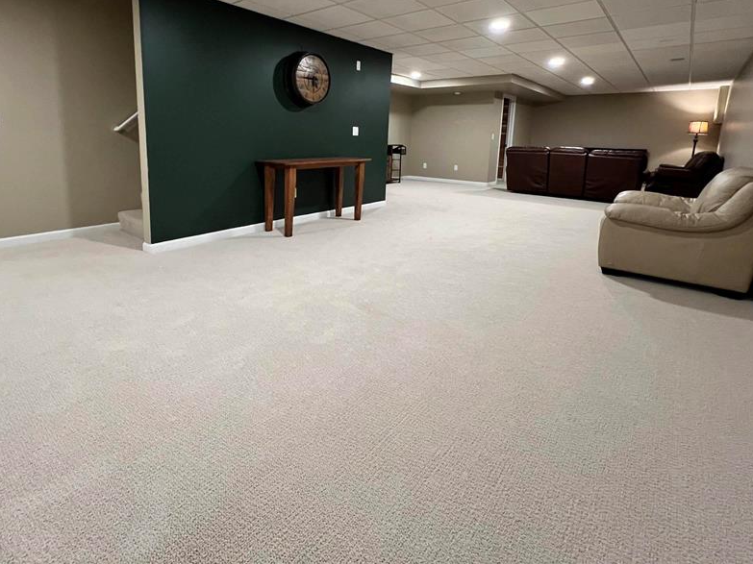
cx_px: 335
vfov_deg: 72.9
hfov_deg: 90.7
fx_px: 370
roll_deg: -1.7
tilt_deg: -9.6
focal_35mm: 17
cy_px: 197
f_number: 1.8
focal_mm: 1.57
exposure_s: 1/60
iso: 400
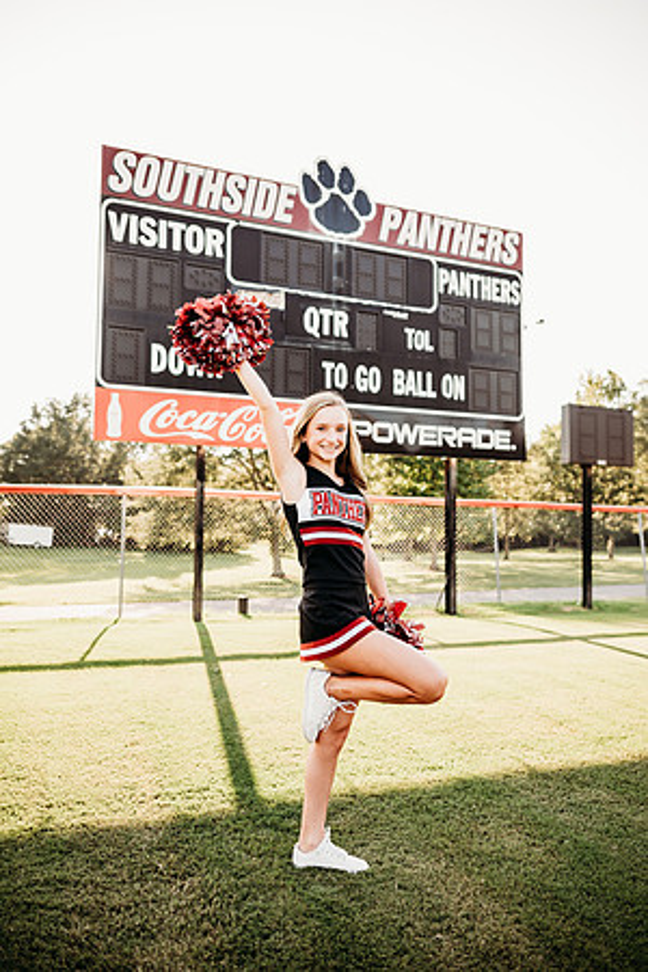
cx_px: 324
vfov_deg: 73.7
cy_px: 486
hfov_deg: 53.1
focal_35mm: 24
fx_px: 648
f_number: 2.8
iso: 200
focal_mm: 24
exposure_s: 1/800
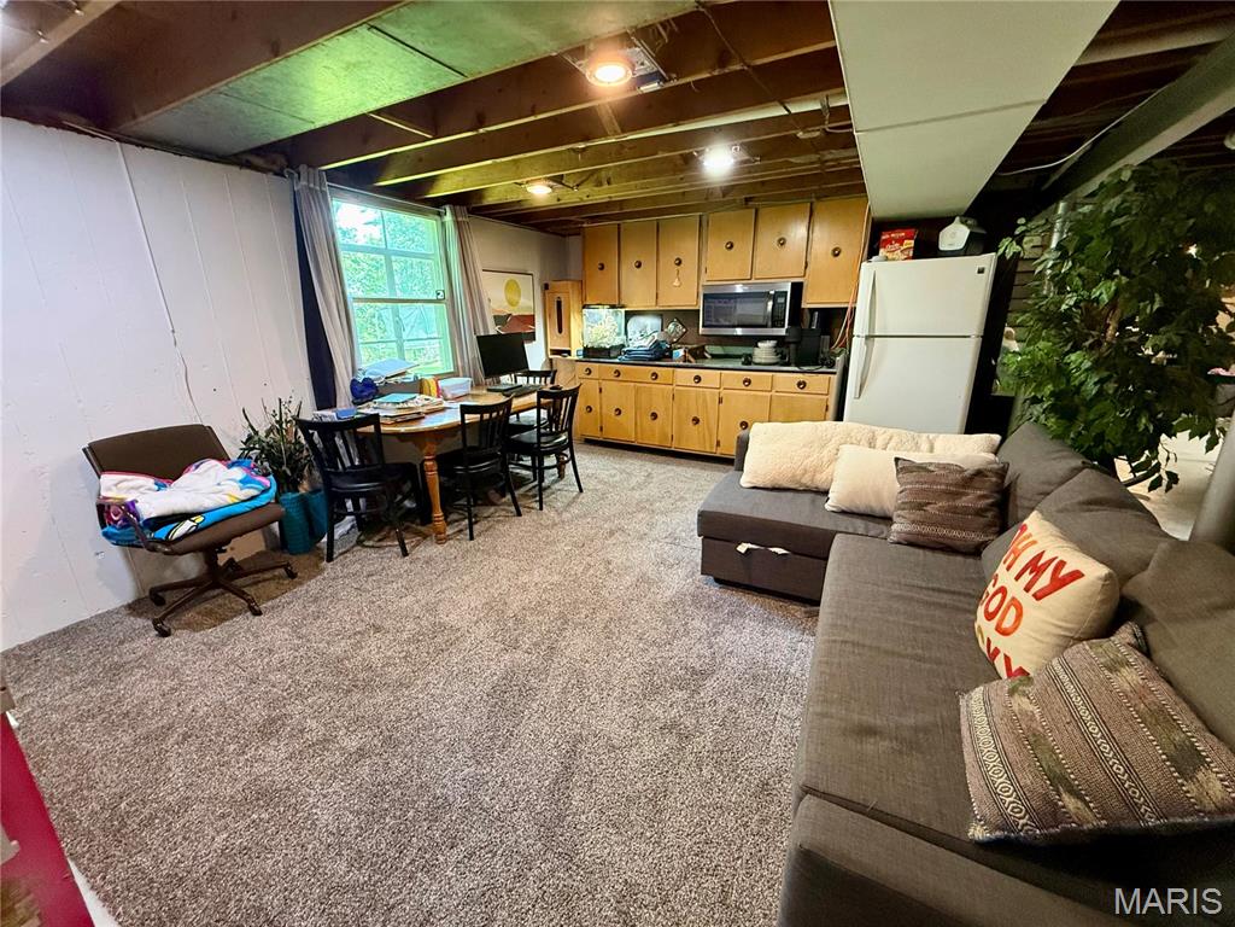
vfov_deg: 85.7
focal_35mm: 14
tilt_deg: -15.7
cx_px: 618
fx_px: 499
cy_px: 464
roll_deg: +0.6
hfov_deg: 102.1
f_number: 2.2
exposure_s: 1/59
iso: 500
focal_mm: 2.22
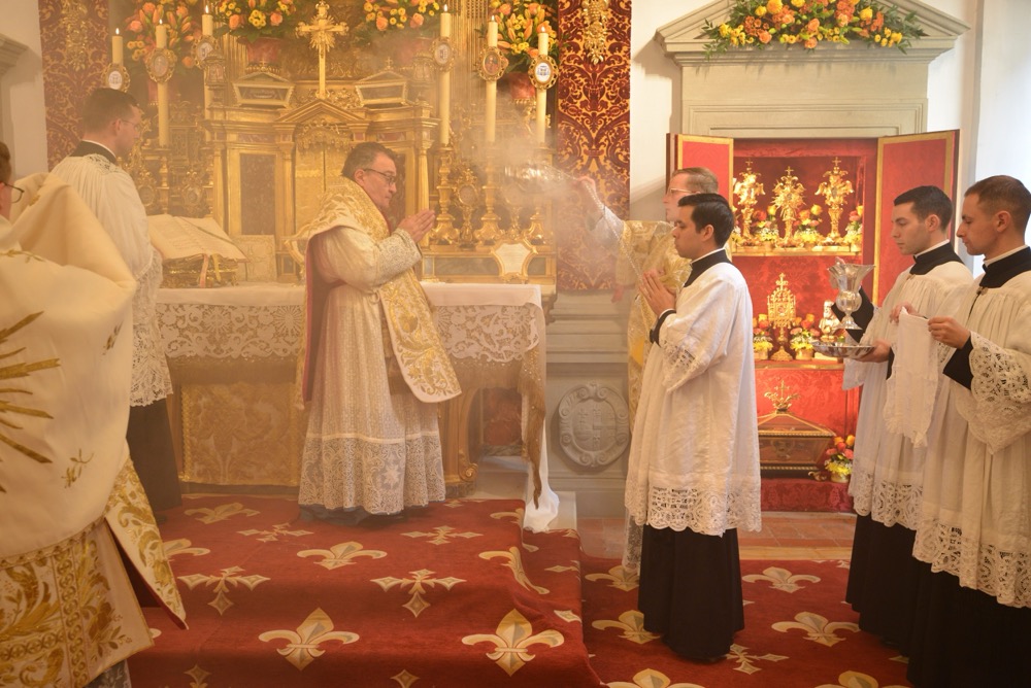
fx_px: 1003
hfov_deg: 54.4
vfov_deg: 37.9
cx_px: 516
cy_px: 344
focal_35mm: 35
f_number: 4.5
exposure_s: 1/80
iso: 1600
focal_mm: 35
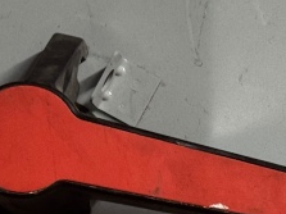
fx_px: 1775
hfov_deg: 9.2
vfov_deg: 6.9
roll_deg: -1.6
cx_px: 255
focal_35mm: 215
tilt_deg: +13.7
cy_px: 150
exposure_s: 1/60
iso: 250
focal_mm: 6.76
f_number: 1.78
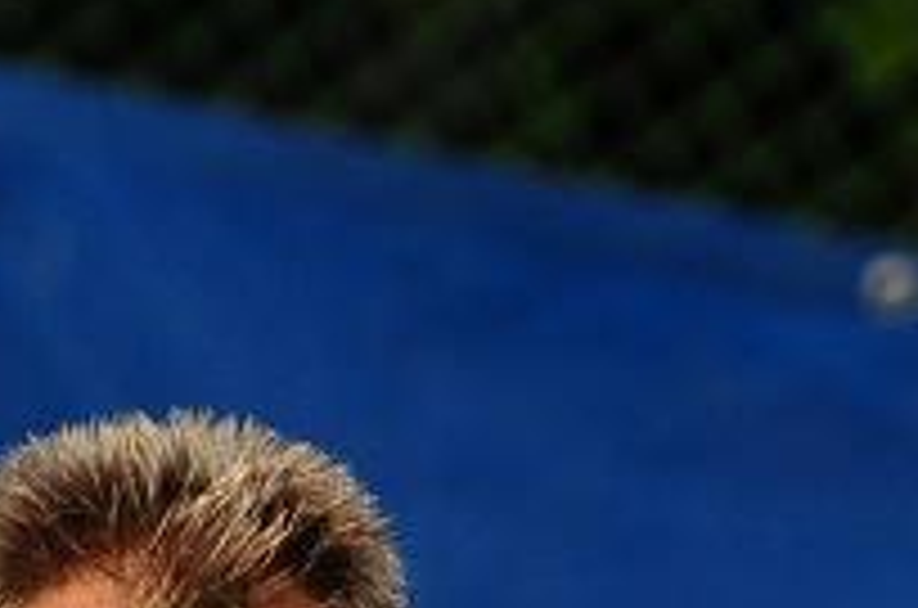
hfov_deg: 1.2
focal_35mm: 1706
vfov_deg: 0.8
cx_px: 218
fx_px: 43401
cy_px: 1466
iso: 400
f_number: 4.5
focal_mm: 180
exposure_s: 1/4000
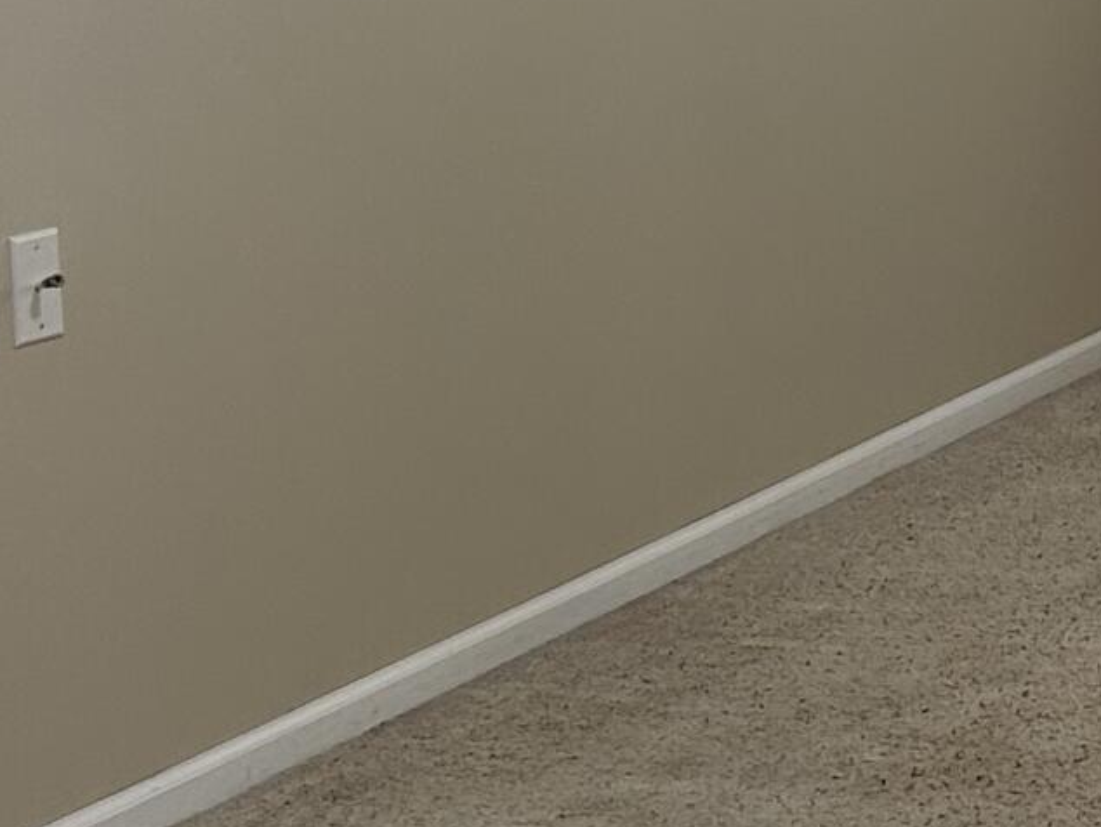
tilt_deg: -6.9
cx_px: 1688
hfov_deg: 14.8
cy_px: -17
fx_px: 3914
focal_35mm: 123
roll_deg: +0.8
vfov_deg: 11.9
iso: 100
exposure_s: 1/60
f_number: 1.5
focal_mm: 5.7
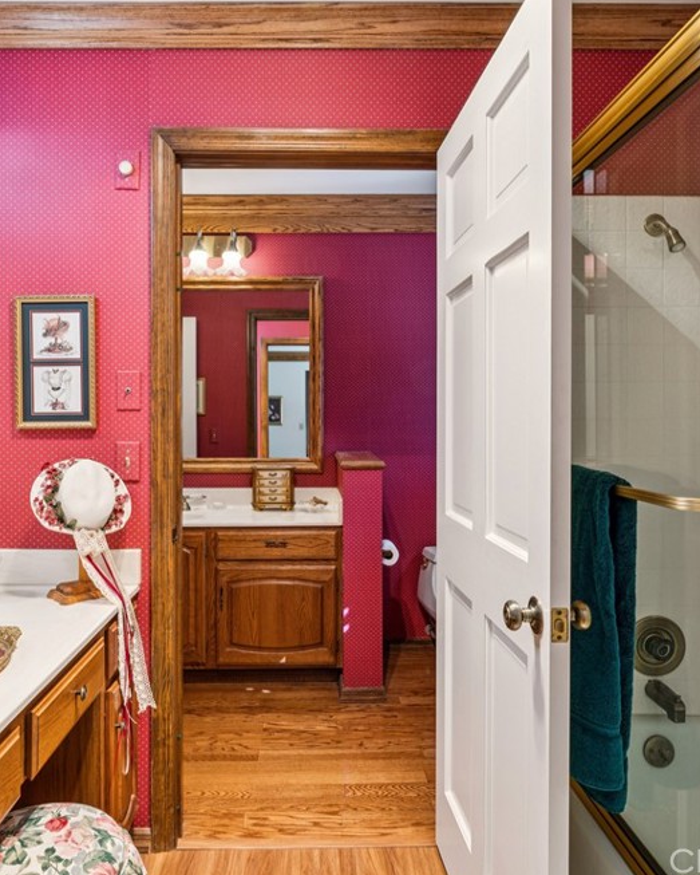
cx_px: 316
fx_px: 647
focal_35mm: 25
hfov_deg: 56.7
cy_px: 423
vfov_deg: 68.1
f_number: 13
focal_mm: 17
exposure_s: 1/2
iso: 100
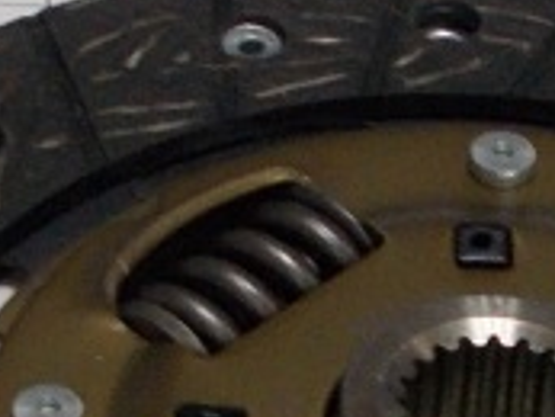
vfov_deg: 14.4
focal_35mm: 96
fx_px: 1540
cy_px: 619
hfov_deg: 20.1
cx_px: 491
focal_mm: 4.6
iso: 125
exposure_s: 1/25
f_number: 3.2
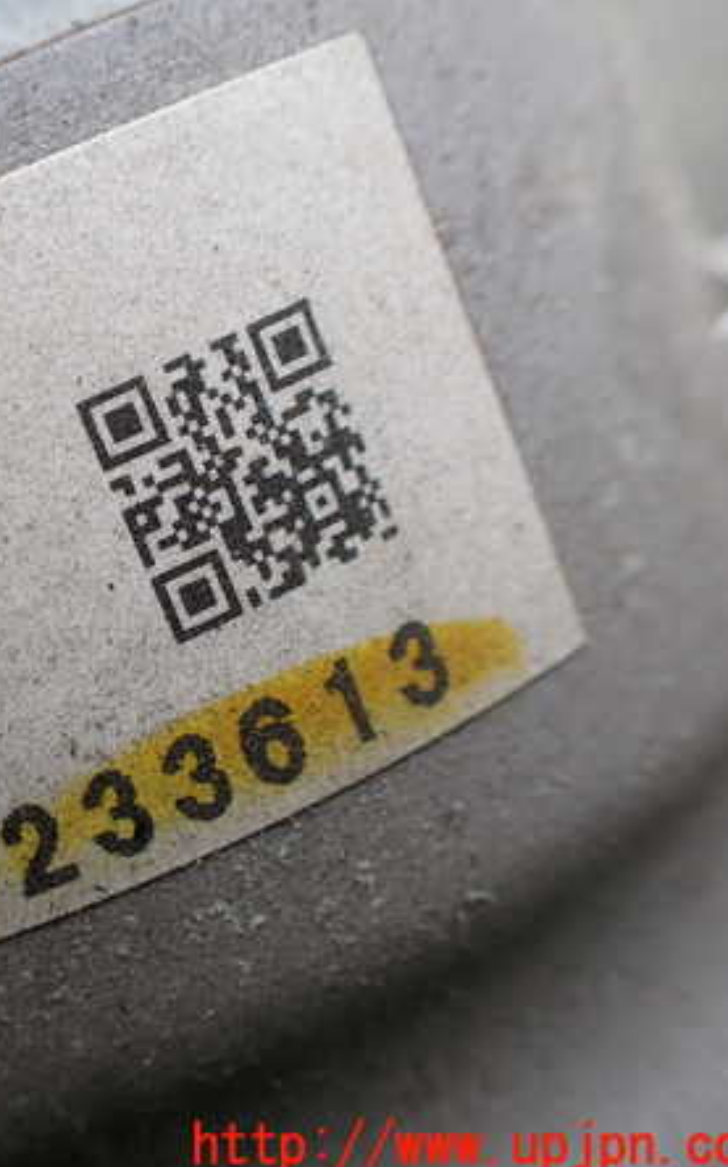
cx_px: -3
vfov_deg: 46.2
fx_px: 1367
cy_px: 589
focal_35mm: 43
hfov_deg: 28.0
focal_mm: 5.4
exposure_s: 1/160
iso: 100
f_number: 2.3
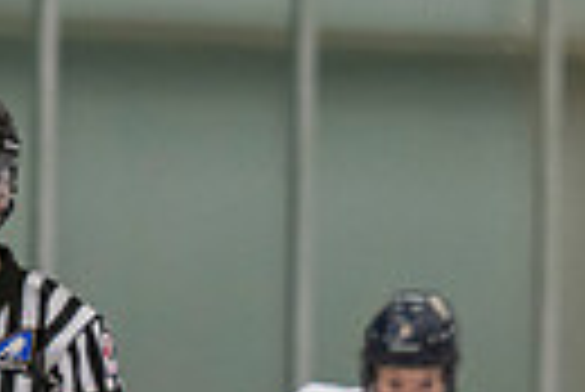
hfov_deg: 2.3
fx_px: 14479
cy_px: 847
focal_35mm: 890
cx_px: 546
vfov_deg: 1.5
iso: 2000
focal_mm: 150
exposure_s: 1/640
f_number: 3.2
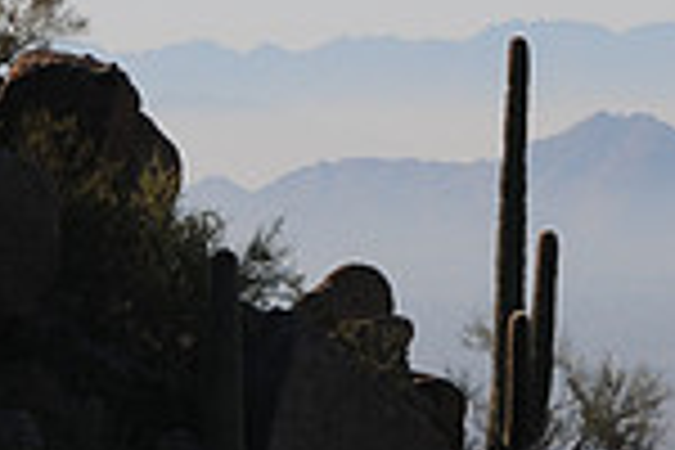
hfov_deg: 3.7
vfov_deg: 2.5
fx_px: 10329
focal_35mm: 551
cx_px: 315
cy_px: 124
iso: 200
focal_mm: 95
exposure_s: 1/500
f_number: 11
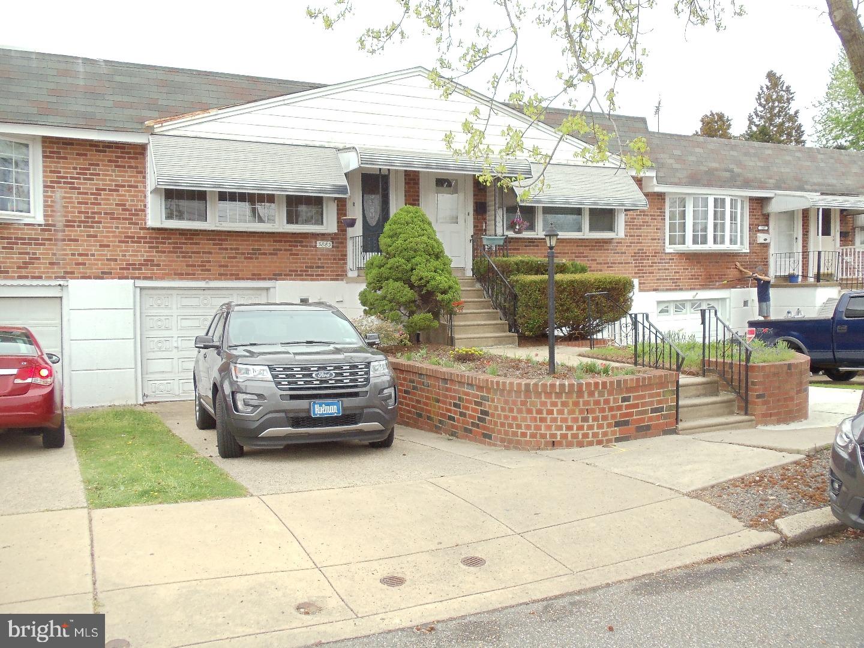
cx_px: 432
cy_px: 324
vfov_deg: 32.9
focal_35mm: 44
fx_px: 1098
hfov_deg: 42.9
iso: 200
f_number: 3.5
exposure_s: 1/125
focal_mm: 6
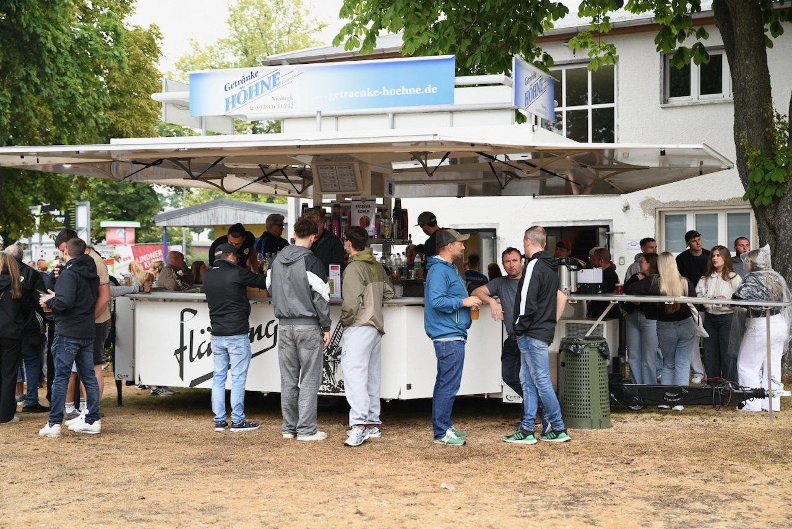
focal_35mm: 52
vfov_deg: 26.0
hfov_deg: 38.2
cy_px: 264
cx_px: 396
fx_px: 1144
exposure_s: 1/640
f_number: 2.8
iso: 1250
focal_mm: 52
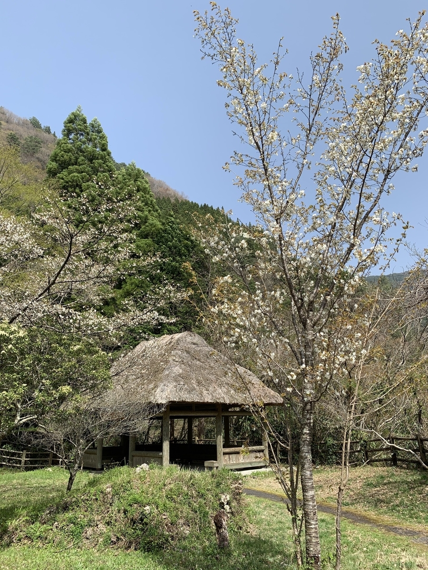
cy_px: 285
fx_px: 429
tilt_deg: +21.4
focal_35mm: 26
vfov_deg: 67.3
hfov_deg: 53.1
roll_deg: +0.5
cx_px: 214
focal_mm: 4.25
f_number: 1.8
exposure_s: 1/1368
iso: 25
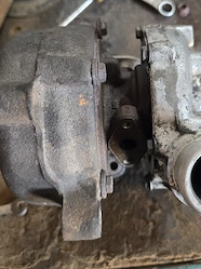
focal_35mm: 37
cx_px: 111
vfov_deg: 49.6
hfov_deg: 38.5
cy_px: 96
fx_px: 287
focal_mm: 6.3
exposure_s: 1/101
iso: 640
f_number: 1.7
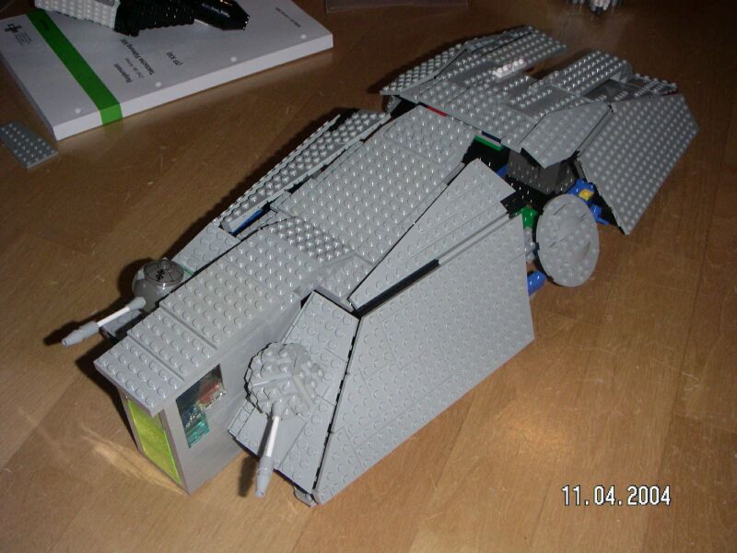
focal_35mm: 38
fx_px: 809
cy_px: 276
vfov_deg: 37.7
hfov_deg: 49.0
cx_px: 368
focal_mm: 6
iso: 160
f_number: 6.6
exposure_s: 1/50
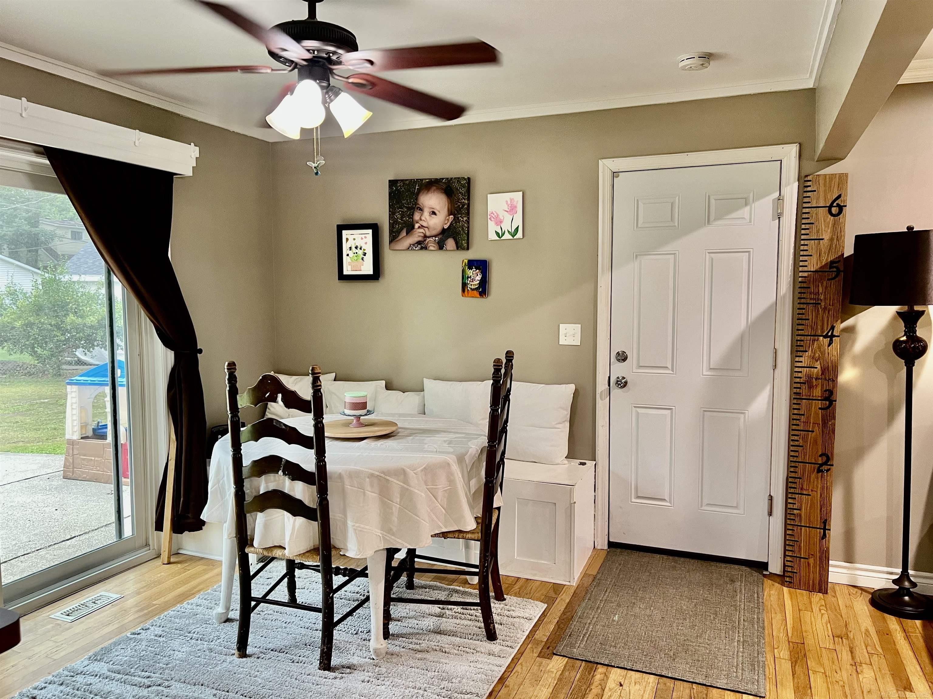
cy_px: 350
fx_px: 701
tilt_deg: -3.8
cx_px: 466
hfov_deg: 67.3
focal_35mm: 26
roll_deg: +0.6
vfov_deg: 53.1
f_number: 1.5
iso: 200
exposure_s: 1/60
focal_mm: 5.7
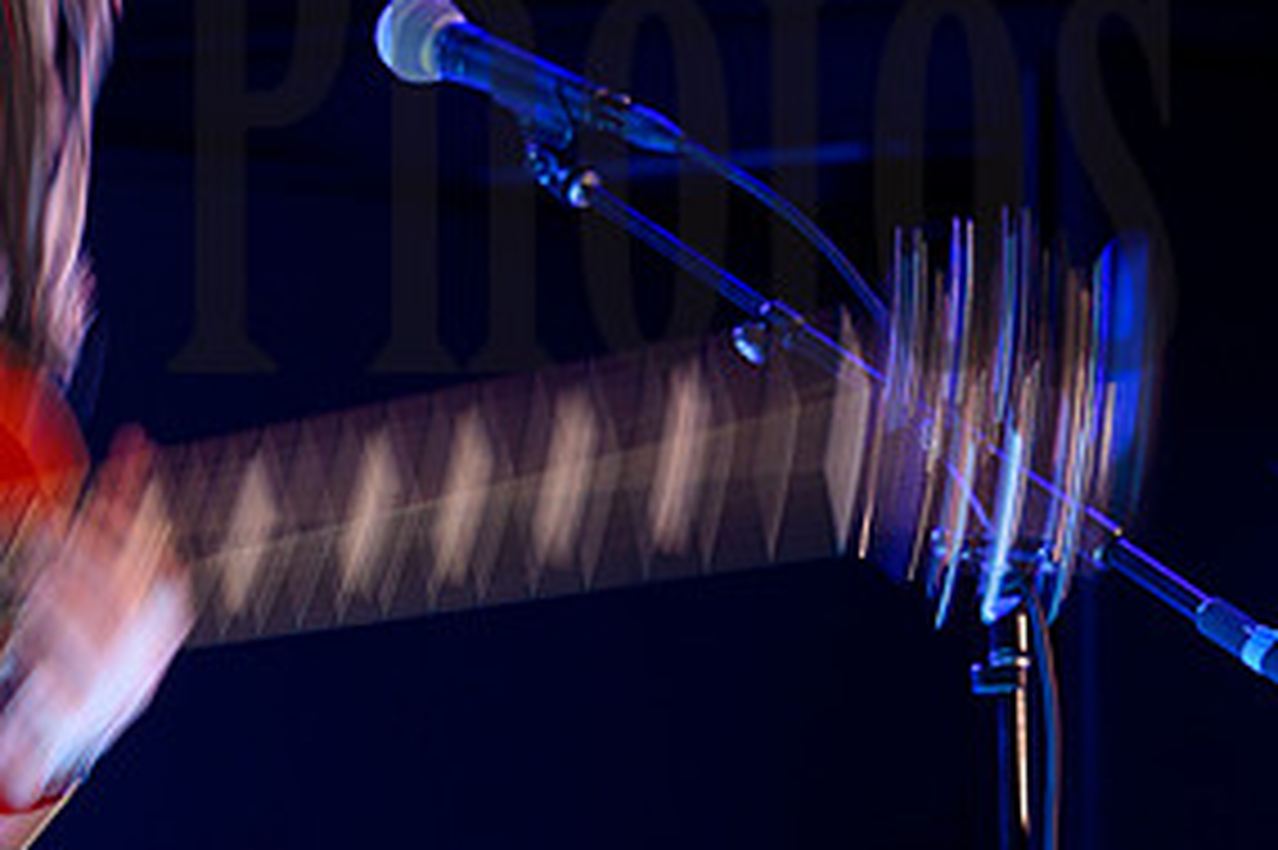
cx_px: 4
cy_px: 137
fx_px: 11176
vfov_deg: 4.4
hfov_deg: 6.5
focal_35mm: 315
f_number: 5.6
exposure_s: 1/13
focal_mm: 103
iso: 1000
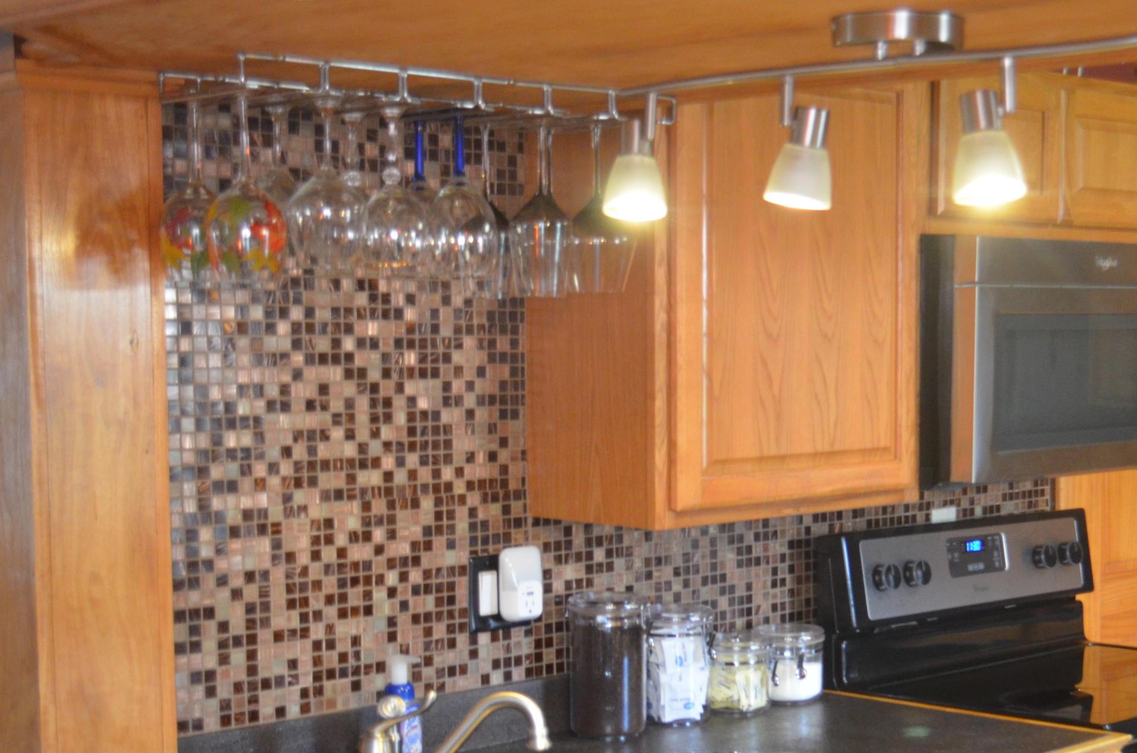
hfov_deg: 30.0
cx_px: 864
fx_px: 2080
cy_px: 504
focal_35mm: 66
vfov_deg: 20.4
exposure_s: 1/30
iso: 1600
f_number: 4.5
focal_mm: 28
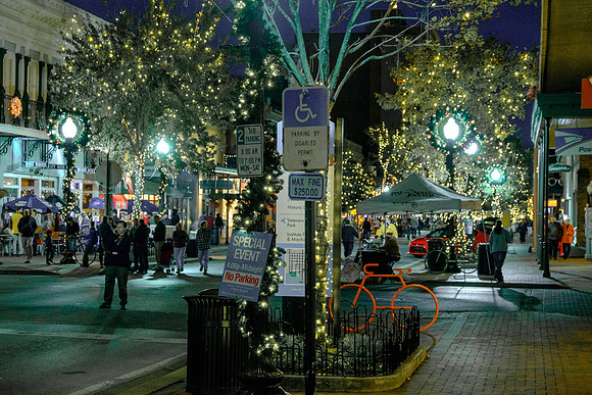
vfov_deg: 18.7
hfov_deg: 27.7
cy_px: 198
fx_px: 1201
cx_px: 296
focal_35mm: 73
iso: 2500
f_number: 4
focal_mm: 48.4
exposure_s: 1/30
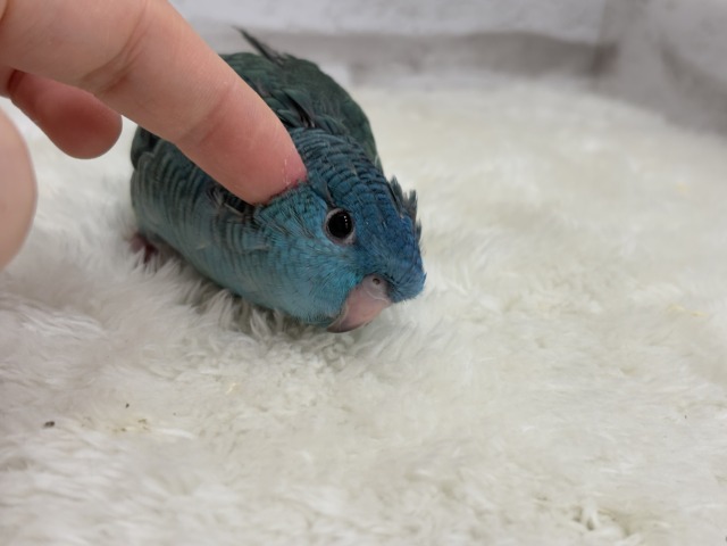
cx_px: 364
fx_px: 1092
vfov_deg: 28.0
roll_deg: -5.3
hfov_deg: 36.8
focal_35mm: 52
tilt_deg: -21.0
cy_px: 273
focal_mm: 5.96
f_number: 1.6
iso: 80
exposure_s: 1/100
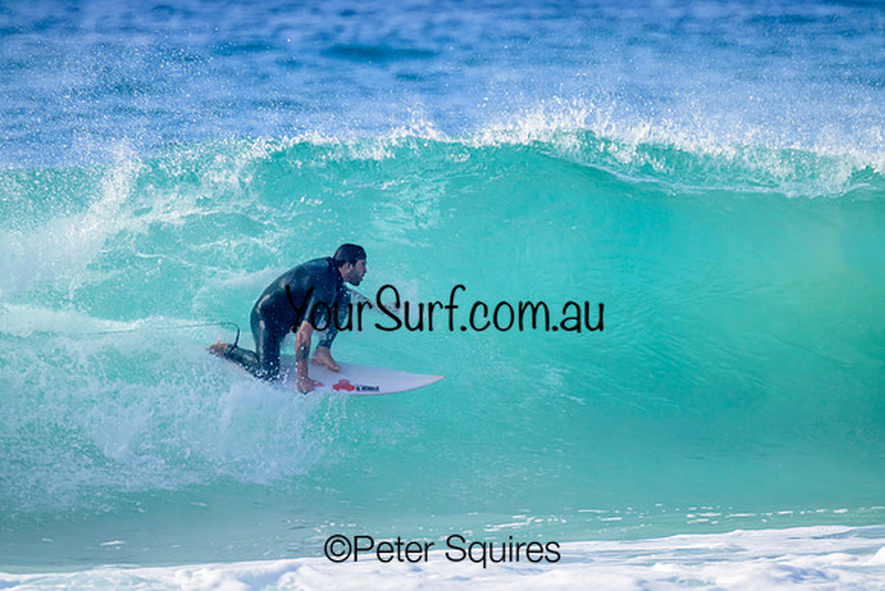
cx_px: 442
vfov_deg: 1.7
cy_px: 296
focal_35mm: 800
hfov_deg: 2.6
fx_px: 19670
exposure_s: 1/2000
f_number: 11
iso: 1100
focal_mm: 800
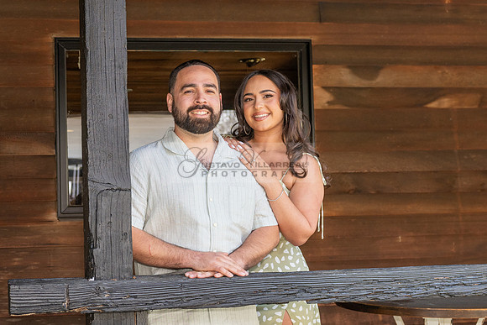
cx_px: 69
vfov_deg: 20.2
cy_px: 193
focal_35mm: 67
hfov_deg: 29.0
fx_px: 910
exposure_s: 1/160
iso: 200
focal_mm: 31
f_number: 4
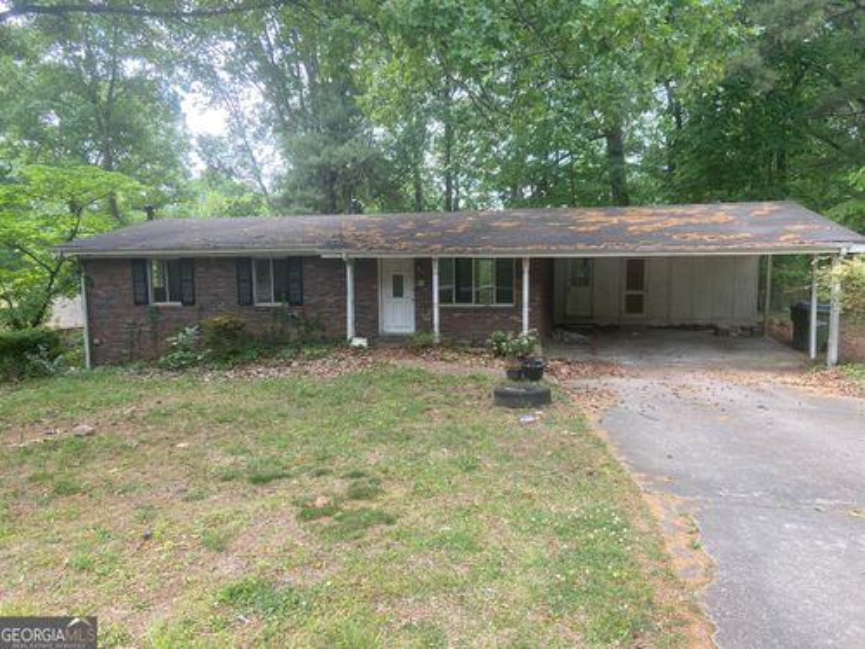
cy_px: 324
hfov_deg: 67.3
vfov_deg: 53.1
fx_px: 650
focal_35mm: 26
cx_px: 432
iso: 32
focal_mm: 4.25
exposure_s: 1/187
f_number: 1.8
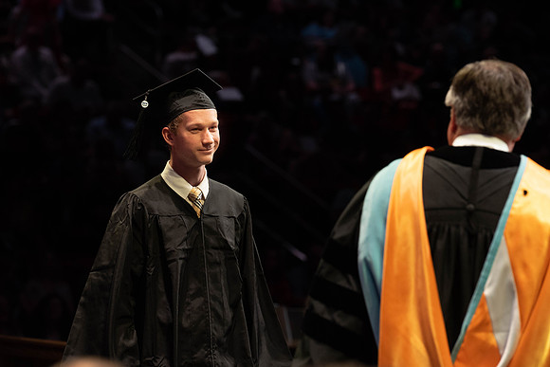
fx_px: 2648
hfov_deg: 11.9
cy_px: 169
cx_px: 247
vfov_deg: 7.9
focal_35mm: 173
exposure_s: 1/320
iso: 1600
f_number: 4.5
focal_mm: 155
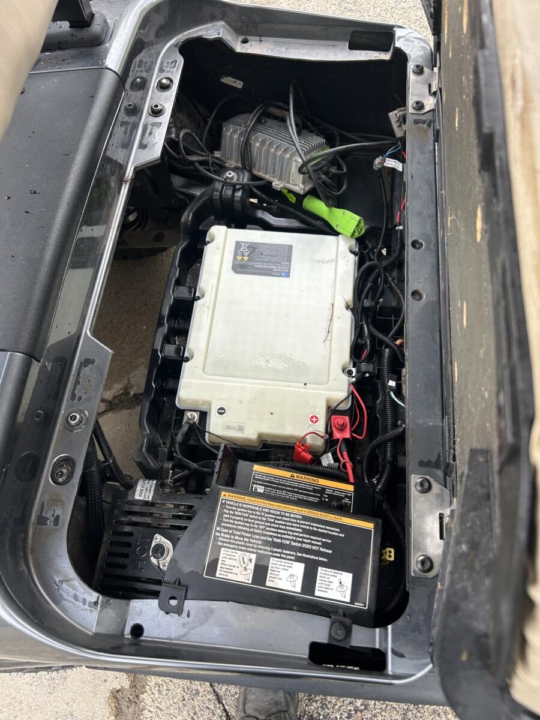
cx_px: 270
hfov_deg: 53.1
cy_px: 360
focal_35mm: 26
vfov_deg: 67.3
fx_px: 541
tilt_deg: -63.1
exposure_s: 1/231
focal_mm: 5.7
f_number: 1.5
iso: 40
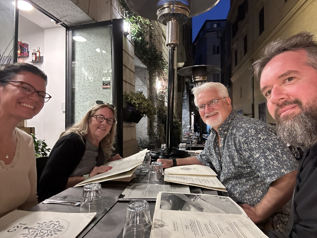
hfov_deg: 73.9
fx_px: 211
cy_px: 119
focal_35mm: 23
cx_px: 158
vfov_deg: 58.9
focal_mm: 2.69
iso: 400
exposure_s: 1/25
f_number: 1.9
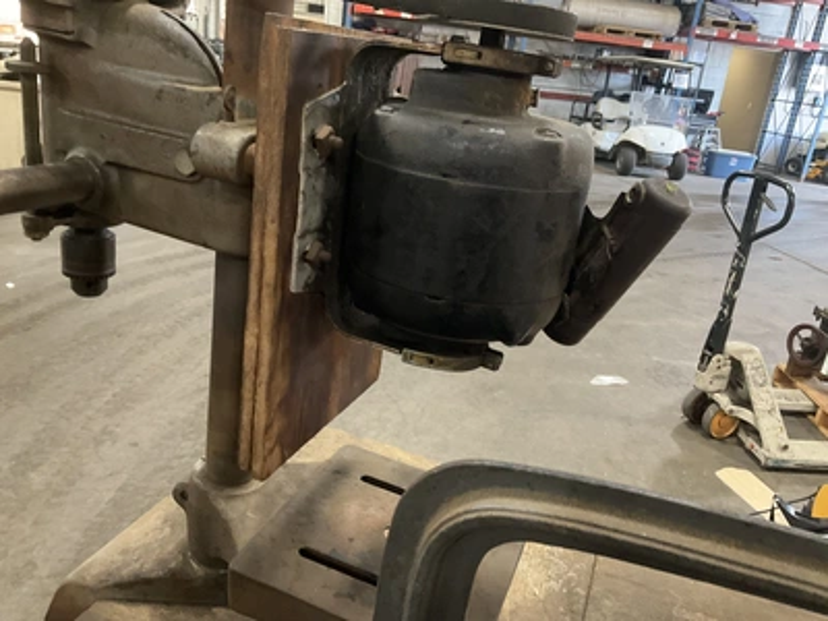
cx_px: 414
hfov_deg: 61.7
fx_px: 694
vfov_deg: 48.2
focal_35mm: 29
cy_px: 310
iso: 320
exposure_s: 1/30
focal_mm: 3
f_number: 1.8
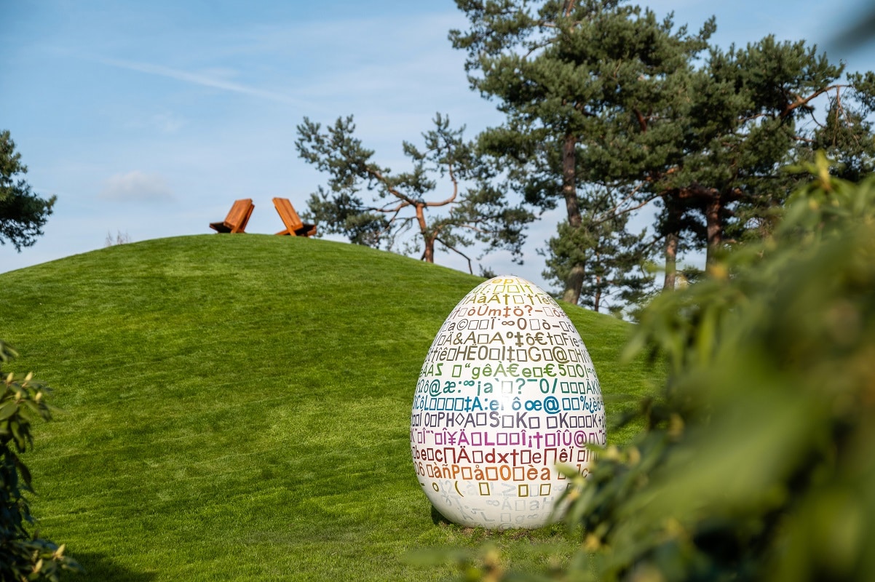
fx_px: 1166
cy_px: 291
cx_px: 438
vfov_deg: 28.0
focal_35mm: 48
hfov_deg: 41.1
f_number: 2.8
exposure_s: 1/2500
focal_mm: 48
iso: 160
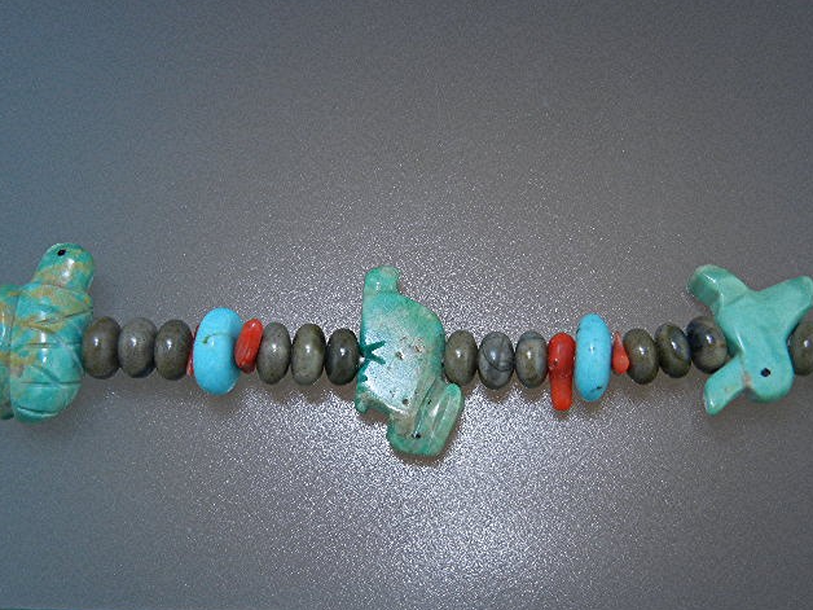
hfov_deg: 36.2
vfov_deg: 27.5
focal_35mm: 53
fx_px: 1245
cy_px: 306
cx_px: 404
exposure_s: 1/30
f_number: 3.9
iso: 200
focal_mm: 9.3
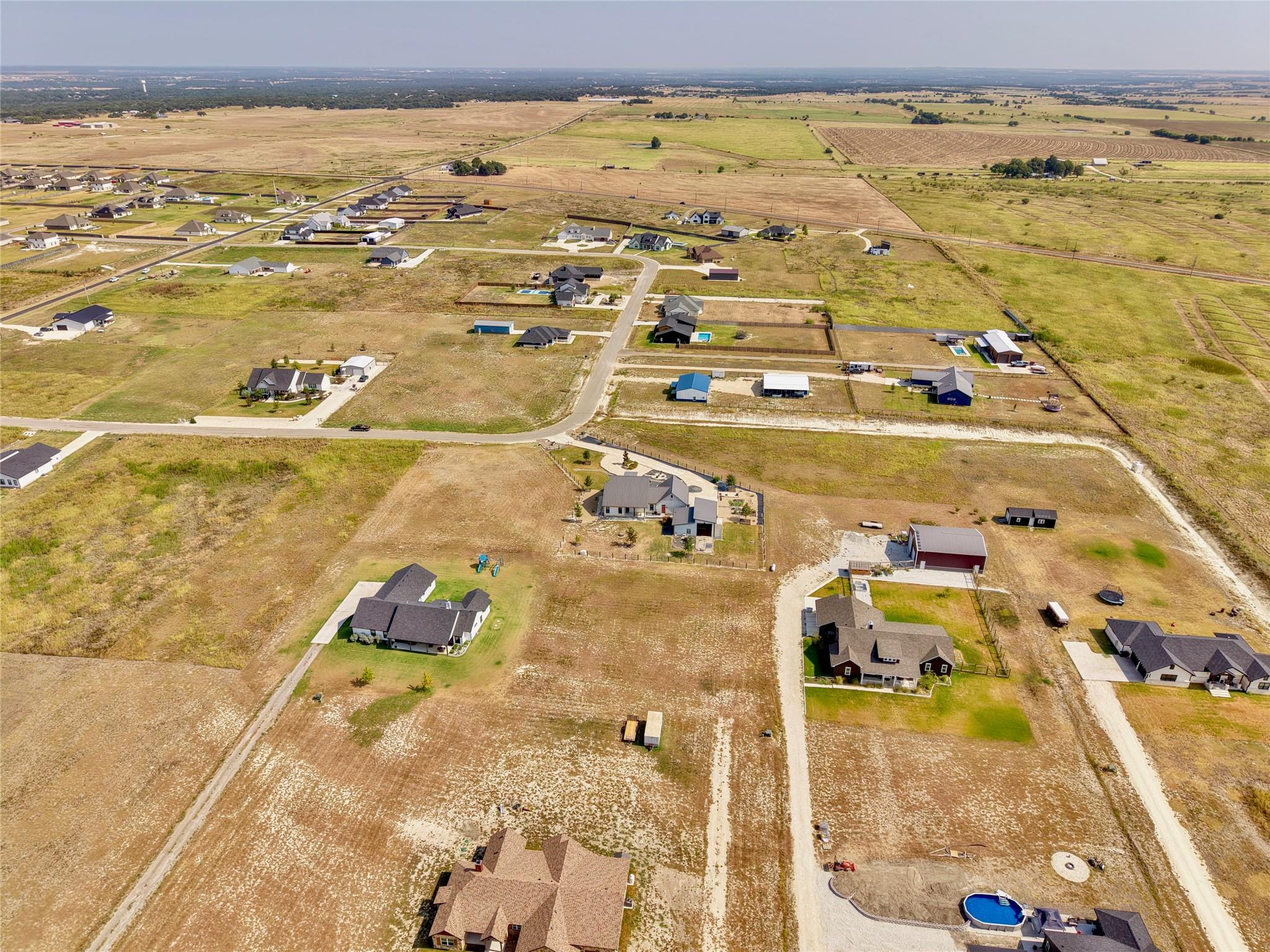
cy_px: 476
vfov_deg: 56.8
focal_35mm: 24
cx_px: 635
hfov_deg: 71.6
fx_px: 881
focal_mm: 8.67
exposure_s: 1/320
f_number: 1.8
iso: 200
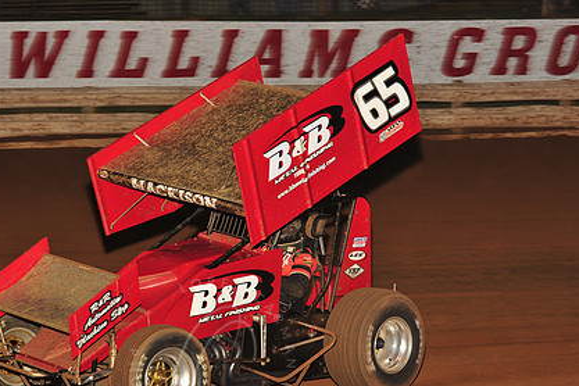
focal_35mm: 139
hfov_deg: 14.7
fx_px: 2235
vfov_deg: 9.9
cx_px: 211
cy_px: 233
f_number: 7.1
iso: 1000
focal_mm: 100
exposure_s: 1/320
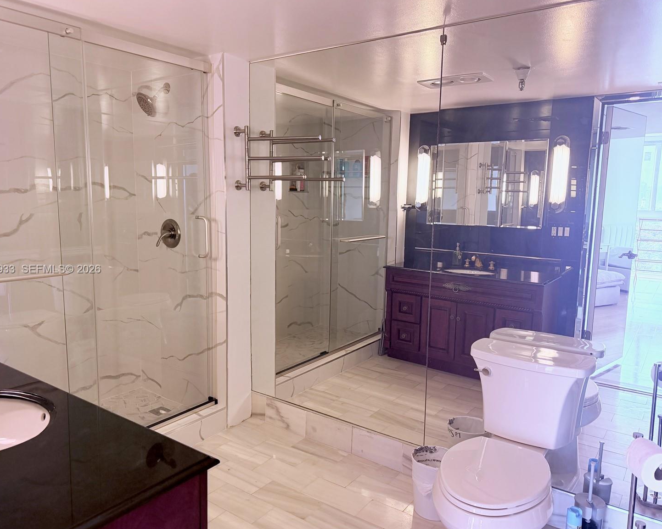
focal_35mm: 26
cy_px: 270
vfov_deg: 54.9
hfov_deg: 66.0
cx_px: 325
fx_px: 509
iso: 200
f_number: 1.78
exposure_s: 1/167
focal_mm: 6.76
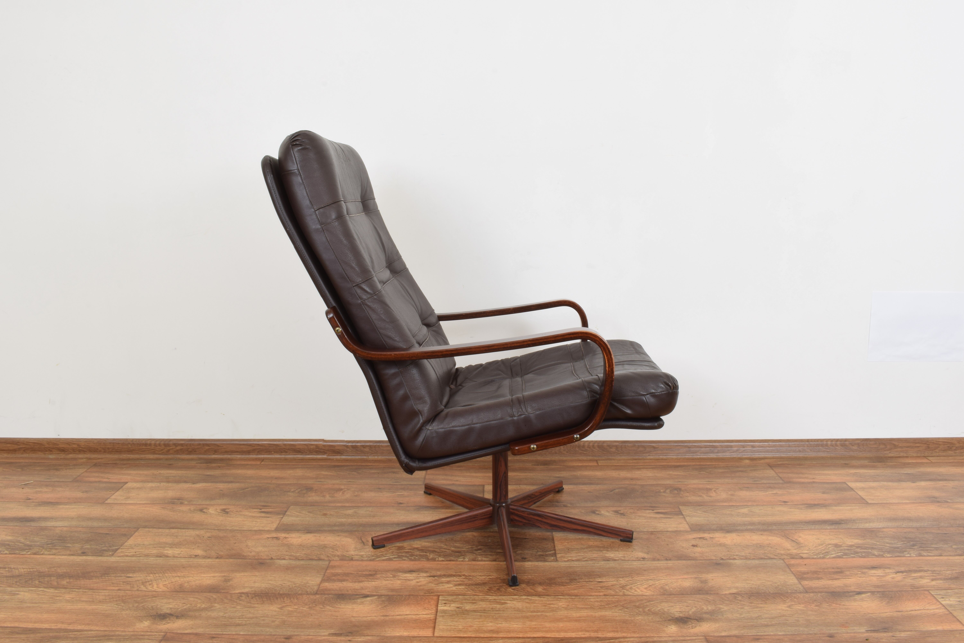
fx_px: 884
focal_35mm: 33
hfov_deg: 57.2
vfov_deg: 40.0
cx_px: 482
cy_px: 322
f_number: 25
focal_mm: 22
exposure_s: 5
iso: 100
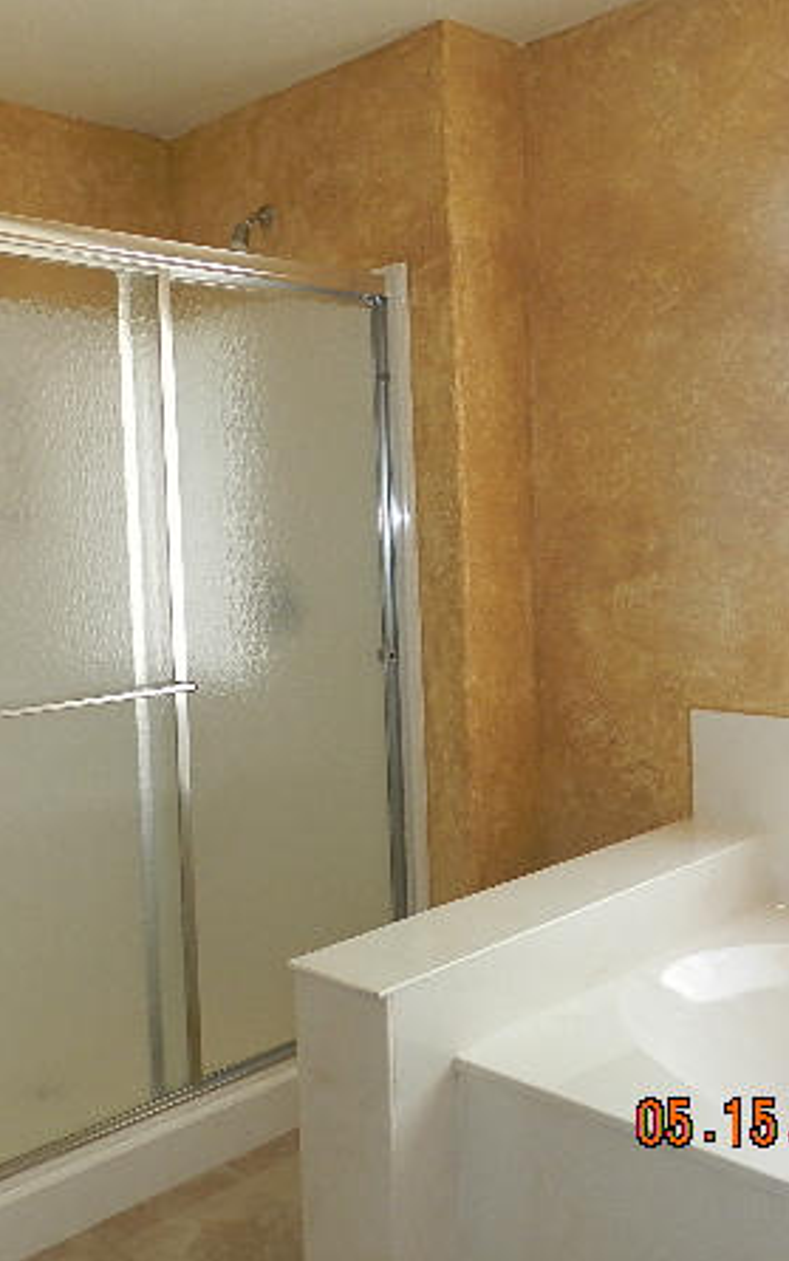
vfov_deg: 55.3
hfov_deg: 36.1
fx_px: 1203
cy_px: 585
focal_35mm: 35
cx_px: 291
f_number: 3.4
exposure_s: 1/30
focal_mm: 4
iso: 180
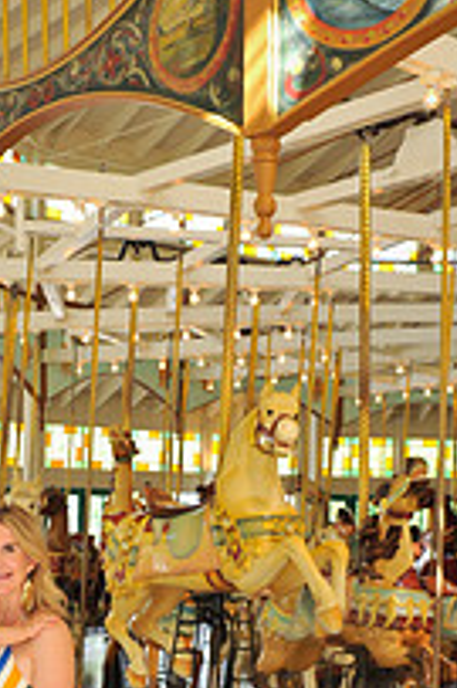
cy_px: 549
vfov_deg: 27.9
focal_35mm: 71
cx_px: 86
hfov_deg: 19.0
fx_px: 1354
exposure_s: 1/125
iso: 500
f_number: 5.6
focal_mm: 32
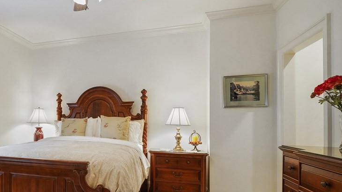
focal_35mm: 25
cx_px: 89
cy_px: 122
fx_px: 227
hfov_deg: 69.5
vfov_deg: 45.5
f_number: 11
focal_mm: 16
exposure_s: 1/8
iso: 800
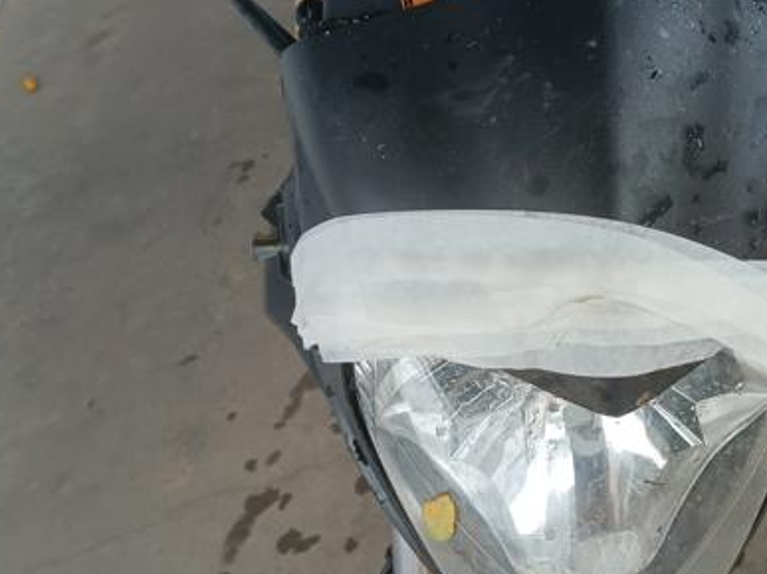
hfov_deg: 42.1
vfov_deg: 33.5
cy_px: 335
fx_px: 952
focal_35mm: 43
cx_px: 606
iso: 399
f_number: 1.8
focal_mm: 4.81
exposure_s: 1/120
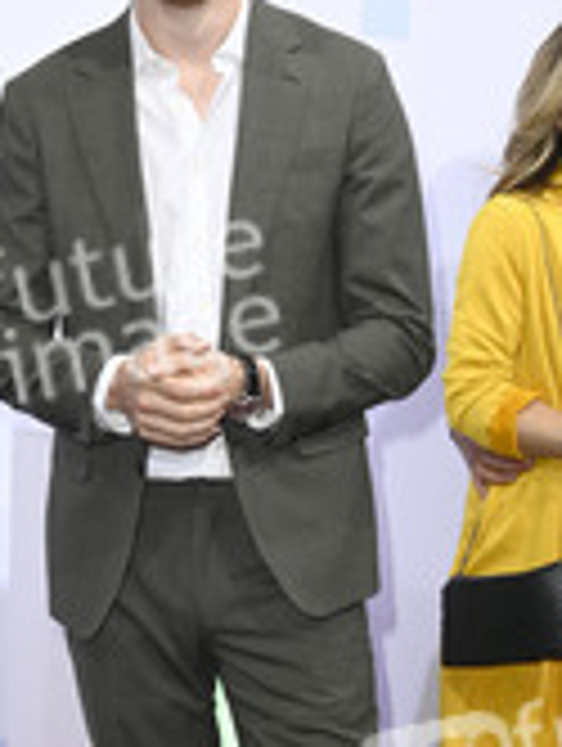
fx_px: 2094
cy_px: 554
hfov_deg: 15.2
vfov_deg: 20.1
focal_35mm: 97
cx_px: 180
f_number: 6.3
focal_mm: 42
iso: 400
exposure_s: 1/250
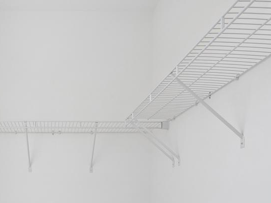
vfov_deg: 35.3
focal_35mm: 36
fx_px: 282
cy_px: 209
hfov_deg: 48.3
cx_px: 51
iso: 800
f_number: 8
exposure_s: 1/800
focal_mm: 14
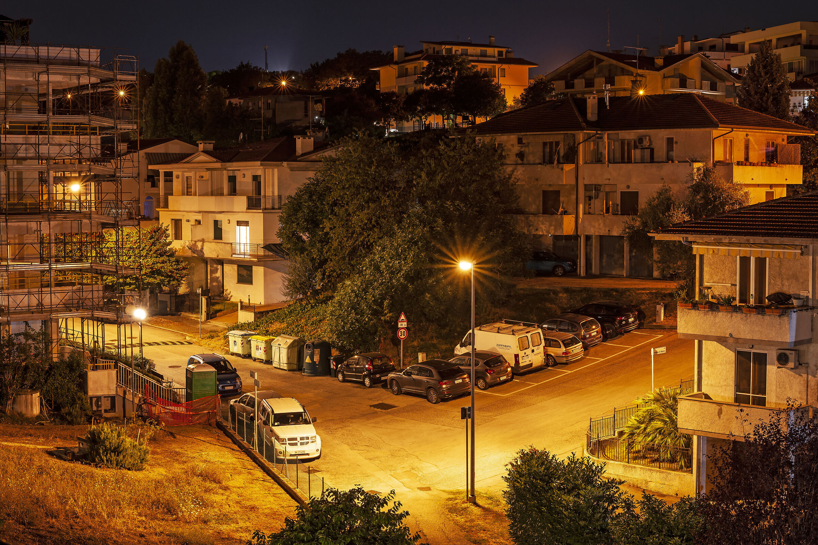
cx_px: 409
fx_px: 1318
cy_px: 272
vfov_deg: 23.4
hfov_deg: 34.5
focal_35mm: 58
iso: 100
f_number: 9.5
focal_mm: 58
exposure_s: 30
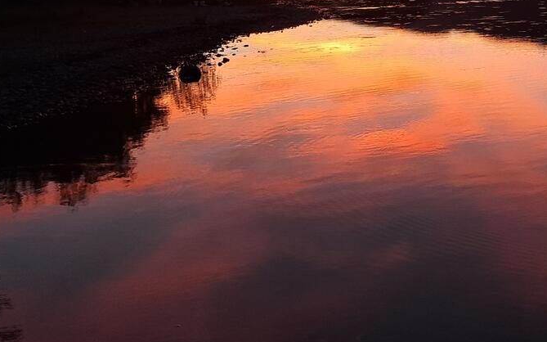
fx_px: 850
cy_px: -69
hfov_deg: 34.2
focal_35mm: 57
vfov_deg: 21.2
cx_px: 464
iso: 50
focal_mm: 5.23
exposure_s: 1/100
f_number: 1.8
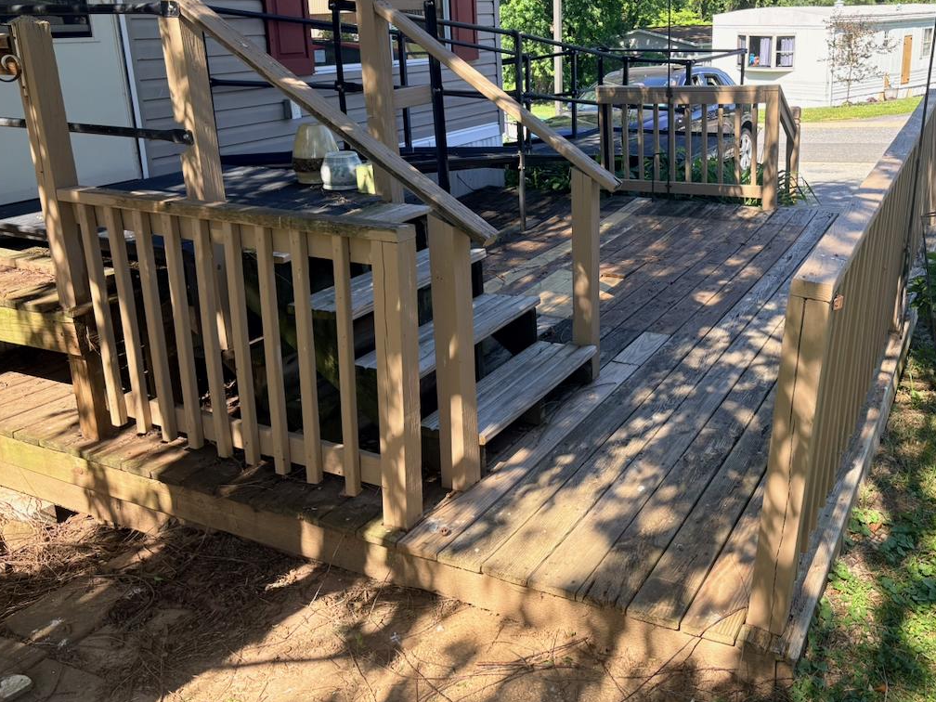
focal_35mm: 33
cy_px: 260
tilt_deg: -14.5
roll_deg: +1.8
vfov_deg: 42.6
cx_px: 570
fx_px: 892
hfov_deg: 54.9
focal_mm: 5.96
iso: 64
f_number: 1.6
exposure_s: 1/895
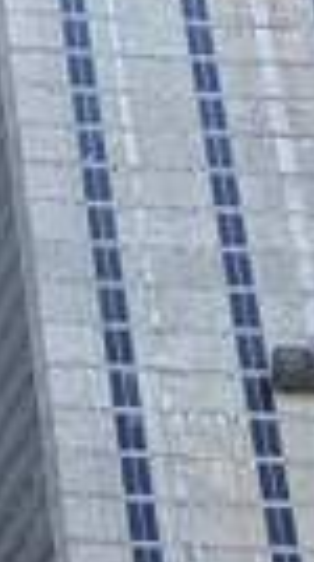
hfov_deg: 11.7
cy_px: 1212
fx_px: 1085
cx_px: -548
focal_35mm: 73
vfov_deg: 17.2
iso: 50
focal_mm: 2.22
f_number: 2.2
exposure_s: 1/1198
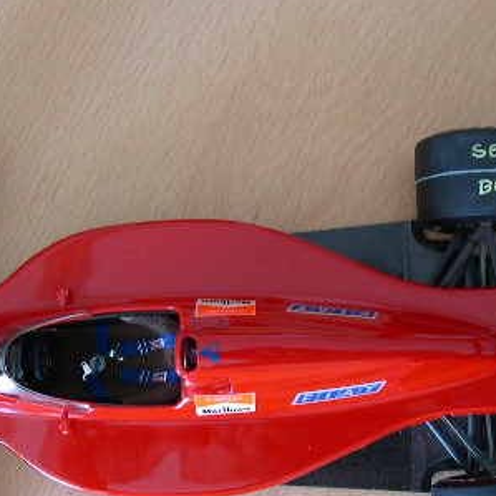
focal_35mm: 72
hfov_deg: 24.0
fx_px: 1167
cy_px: 378
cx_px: 229
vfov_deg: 23.7
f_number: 2.8
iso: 100
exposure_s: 1/12.7
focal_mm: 8
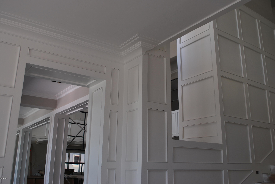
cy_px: 92
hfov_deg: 57.2
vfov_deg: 40.1
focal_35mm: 33
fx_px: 252
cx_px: 138
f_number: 5.6
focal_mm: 22
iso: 110
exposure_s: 1/125
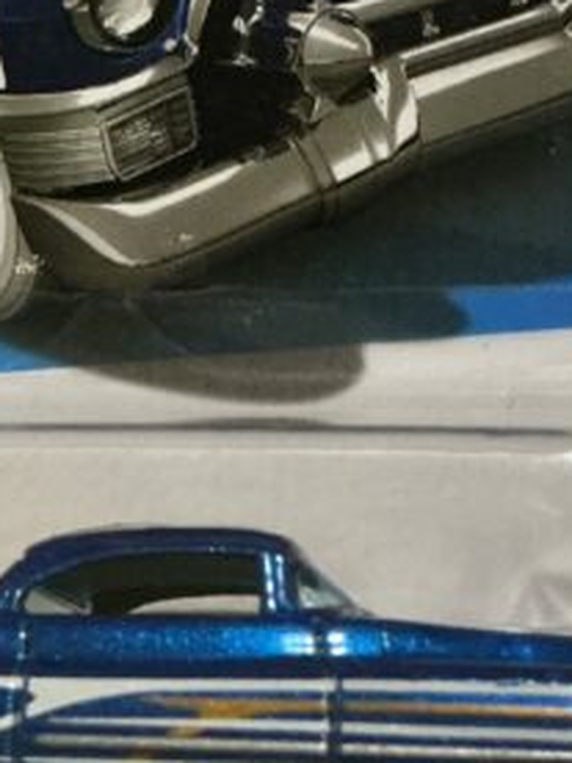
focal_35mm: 84
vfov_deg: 22.8
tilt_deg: -67.7
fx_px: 1851
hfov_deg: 17.5
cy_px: 100
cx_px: 155
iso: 400
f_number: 1.8
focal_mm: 3
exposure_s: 1/30
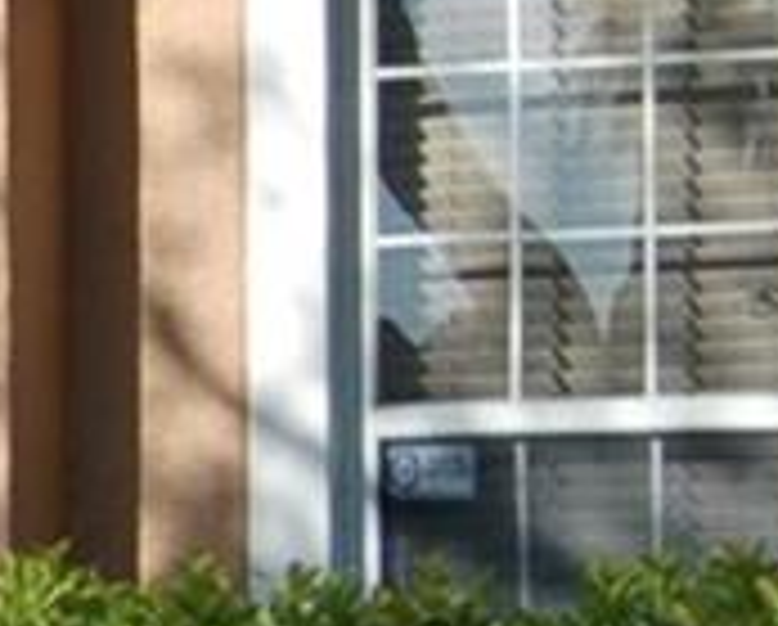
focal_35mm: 298
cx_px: -809
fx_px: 6881
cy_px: 329
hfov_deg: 6.3
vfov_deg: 5.2
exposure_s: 1/1600
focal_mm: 23
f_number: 3.8
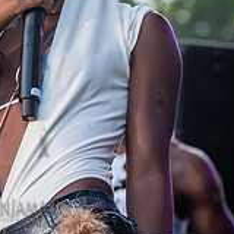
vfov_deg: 4.7
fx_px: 2860
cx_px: 59
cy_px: 11
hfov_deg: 4.7
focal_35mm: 374
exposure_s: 1/1000
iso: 1000
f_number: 4
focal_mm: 92
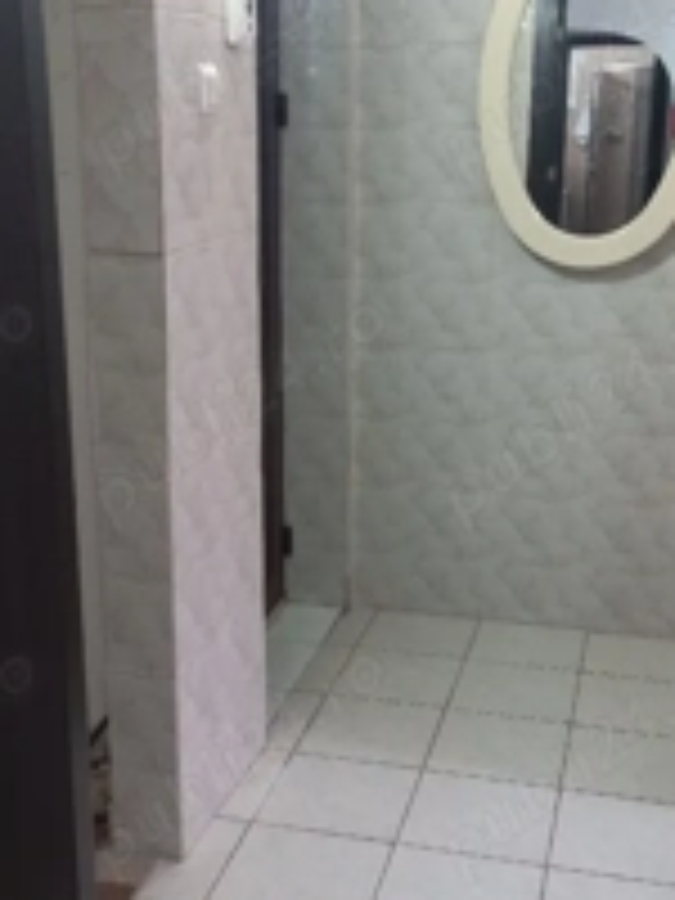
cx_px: 328
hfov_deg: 29.1
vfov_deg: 38.2
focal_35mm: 50
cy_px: 464
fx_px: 1300
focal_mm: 4.6
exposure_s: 1/25
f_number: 1.8
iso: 320
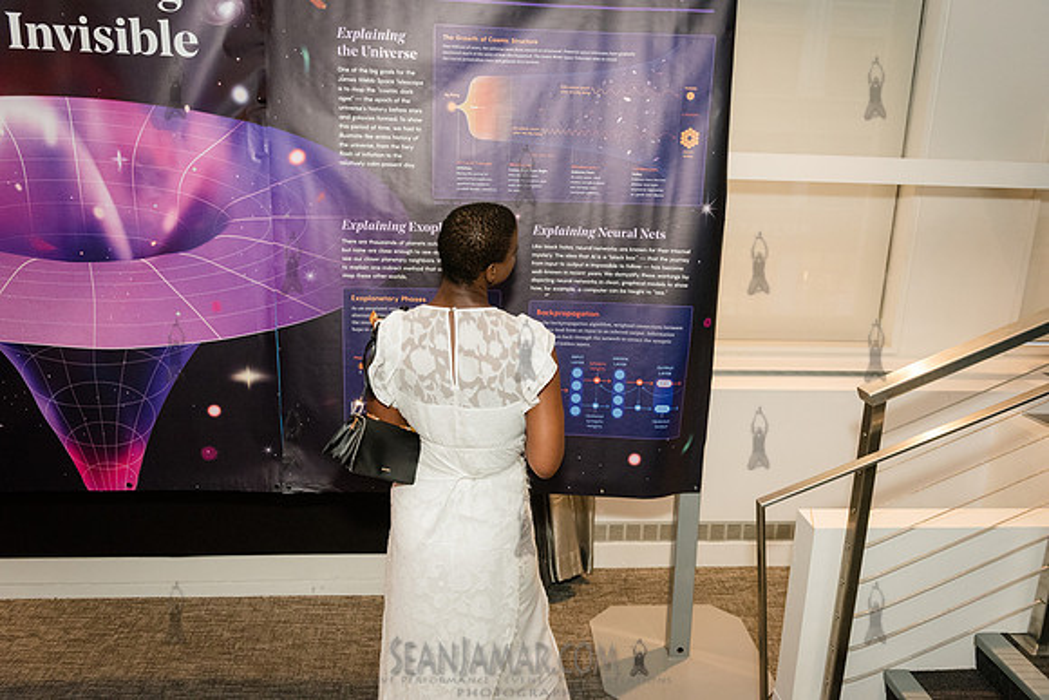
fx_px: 787
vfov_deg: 48.0
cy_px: 350
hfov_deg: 67.4
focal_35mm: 27
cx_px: 524
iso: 6400
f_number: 4.5
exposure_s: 1/250
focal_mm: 27
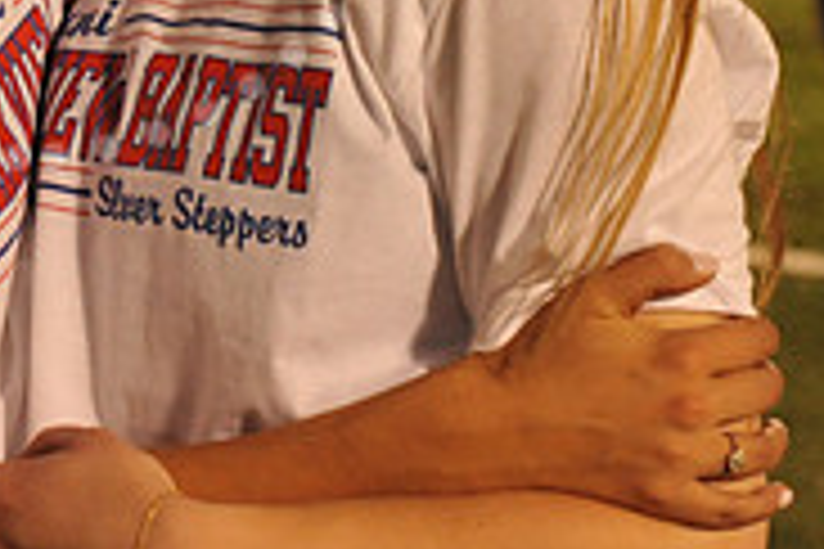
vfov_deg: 5.4
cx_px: 18
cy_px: -266
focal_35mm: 253
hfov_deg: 8.1
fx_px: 5790
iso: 5000
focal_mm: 80
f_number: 7.1
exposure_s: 1/160
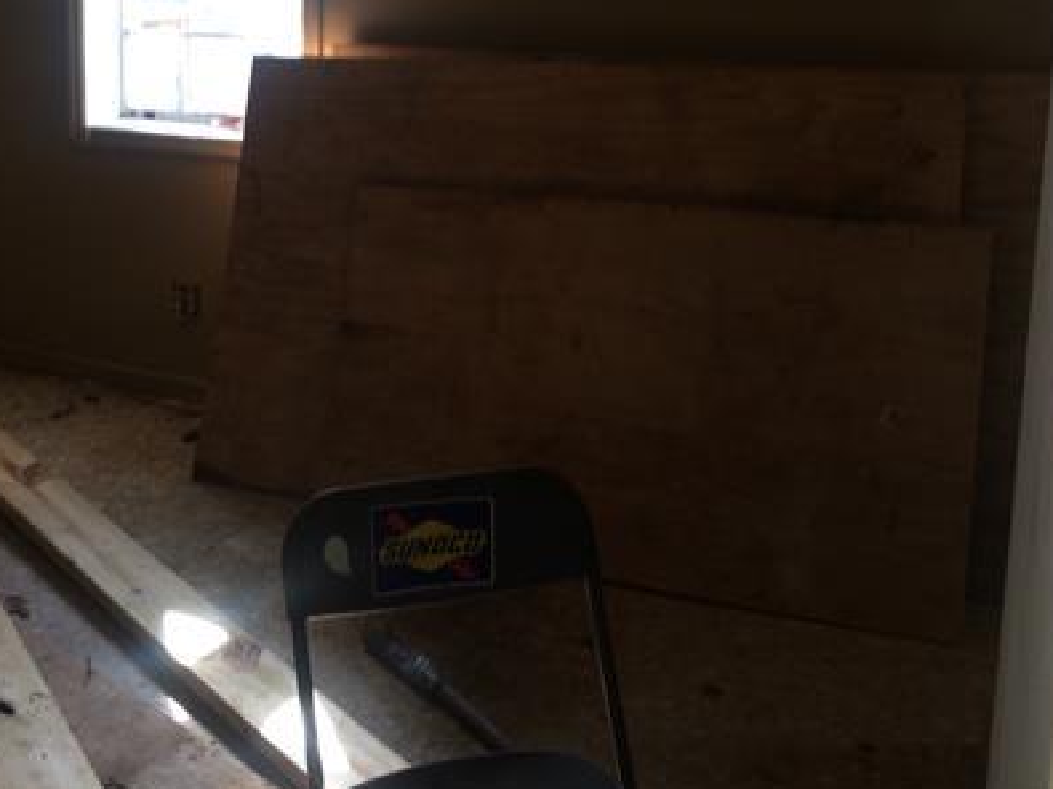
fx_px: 1429
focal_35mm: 47
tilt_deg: -11.9
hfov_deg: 39.5
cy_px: 163
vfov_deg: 30.2
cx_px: 283
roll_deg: -0.5
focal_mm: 4.15
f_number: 2.2
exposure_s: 1/30
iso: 32
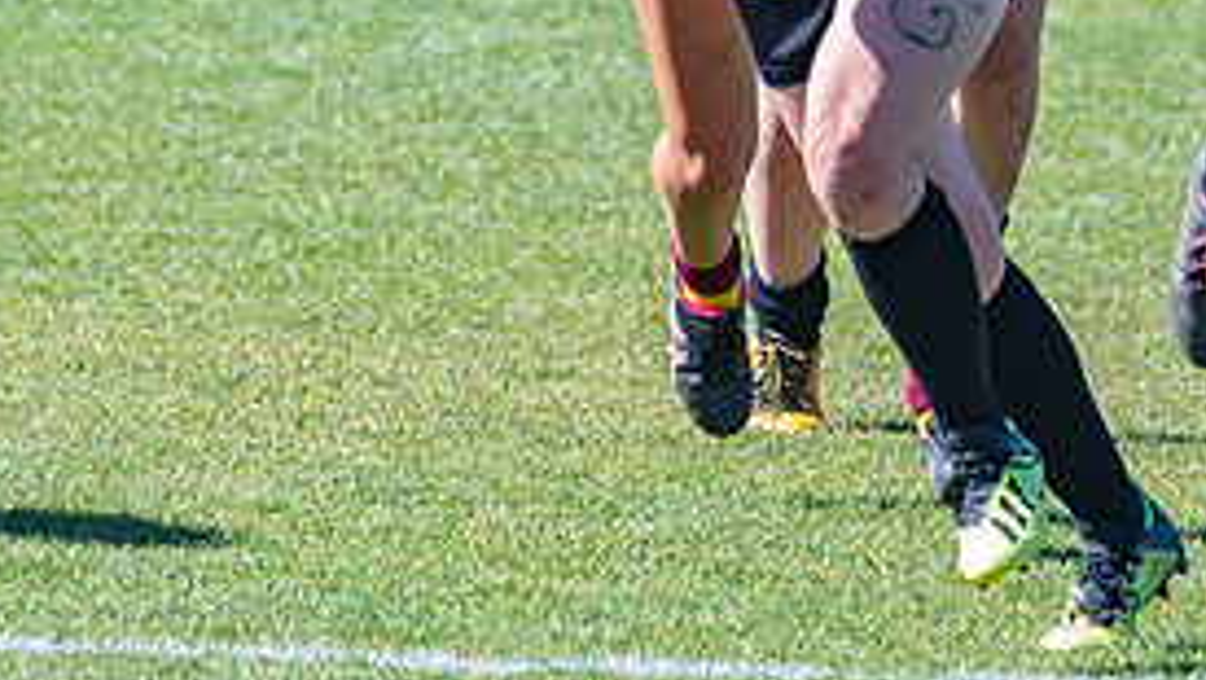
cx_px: 842
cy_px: -50
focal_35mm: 1645
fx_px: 52630
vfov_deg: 0.7
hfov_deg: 1.3
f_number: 8
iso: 800
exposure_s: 1/1250
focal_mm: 460
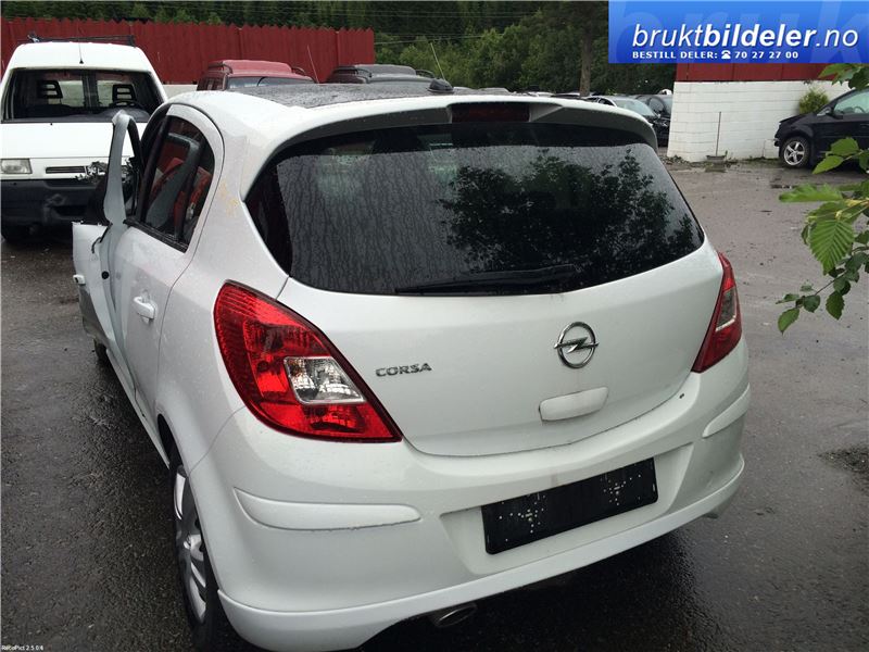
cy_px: 326
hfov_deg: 61.7
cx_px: 434
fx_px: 728
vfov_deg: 48.2
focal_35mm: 29
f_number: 2.2
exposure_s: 1/451
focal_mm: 4.15
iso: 32
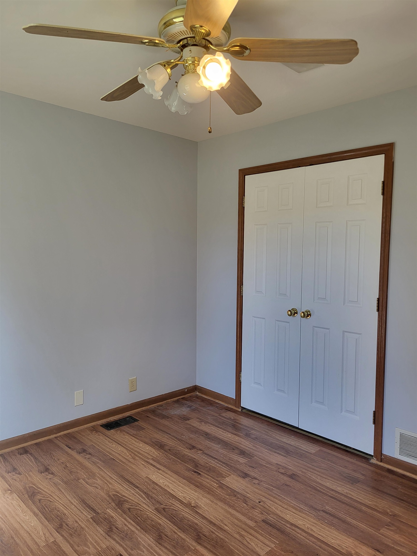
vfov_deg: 67.3
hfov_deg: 53.1
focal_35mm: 26
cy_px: 278
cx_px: 208
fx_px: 418
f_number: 1.8
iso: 100
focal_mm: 5.4
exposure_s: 1/120
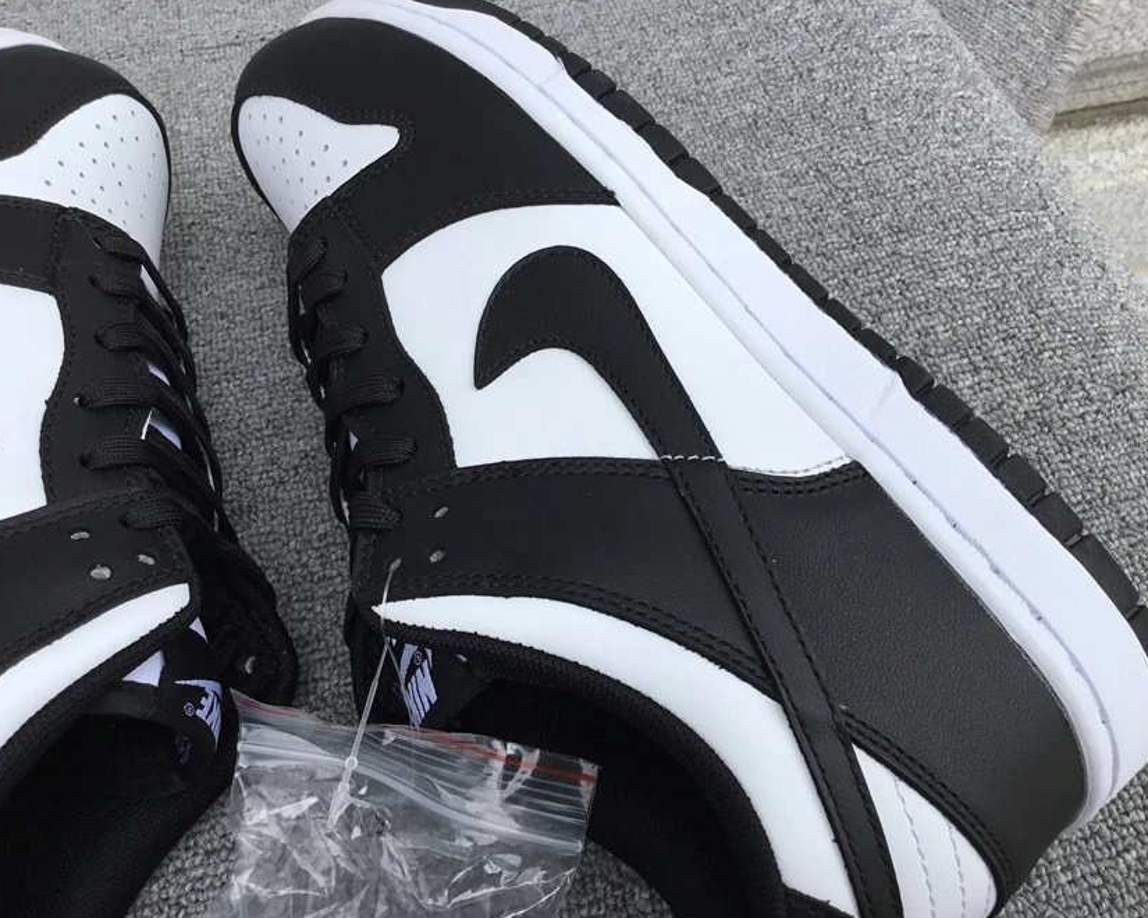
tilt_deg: -55.0
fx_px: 1121
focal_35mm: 33
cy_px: 456
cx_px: 586
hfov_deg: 54.2
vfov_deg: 44.5
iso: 25
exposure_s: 1/721
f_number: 2.4
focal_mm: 3.3
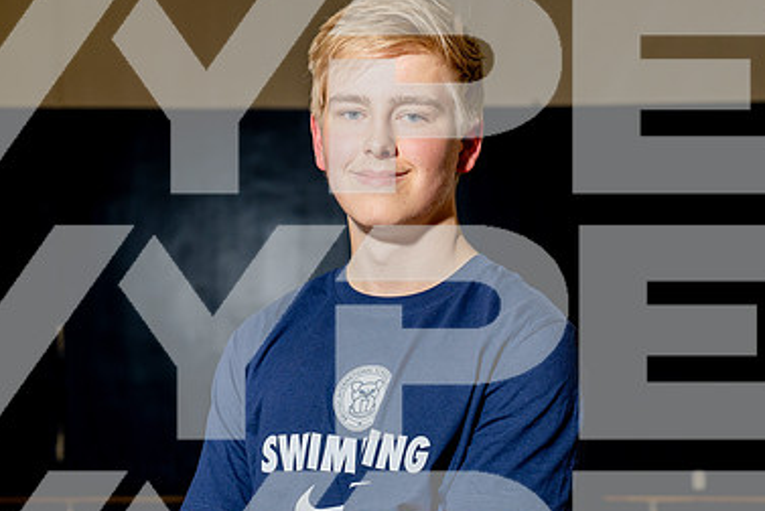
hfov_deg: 18.7
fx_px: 2318
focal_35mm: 109
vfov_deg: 12.6
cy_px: 334
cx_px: 296
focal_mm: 70
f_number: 5.6
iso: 400
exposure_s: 1/250
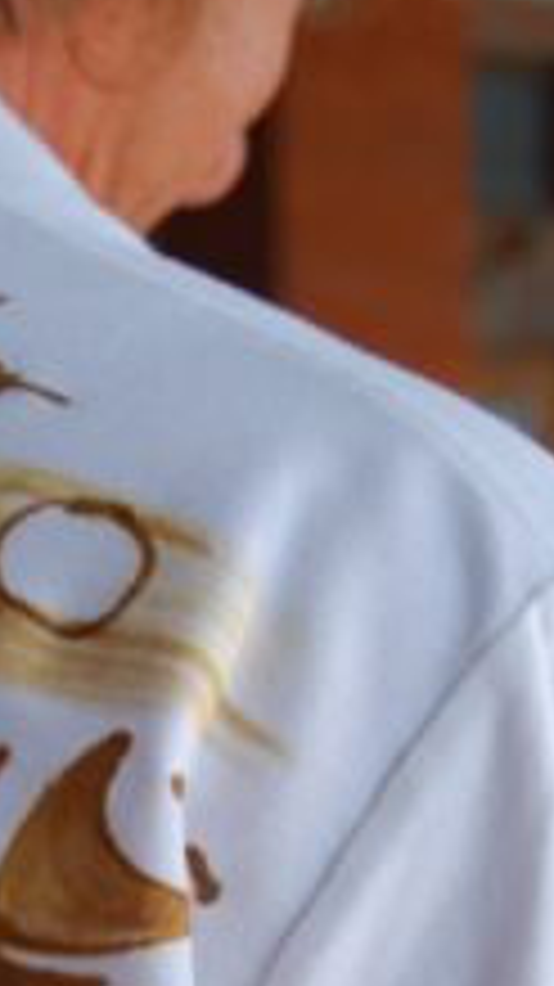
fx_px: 3843
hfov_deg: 8.2
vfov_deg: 14.5
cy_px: 819
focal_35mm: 147
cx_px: -45
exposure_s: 1/100
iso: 100
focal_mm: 32
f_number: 4.5
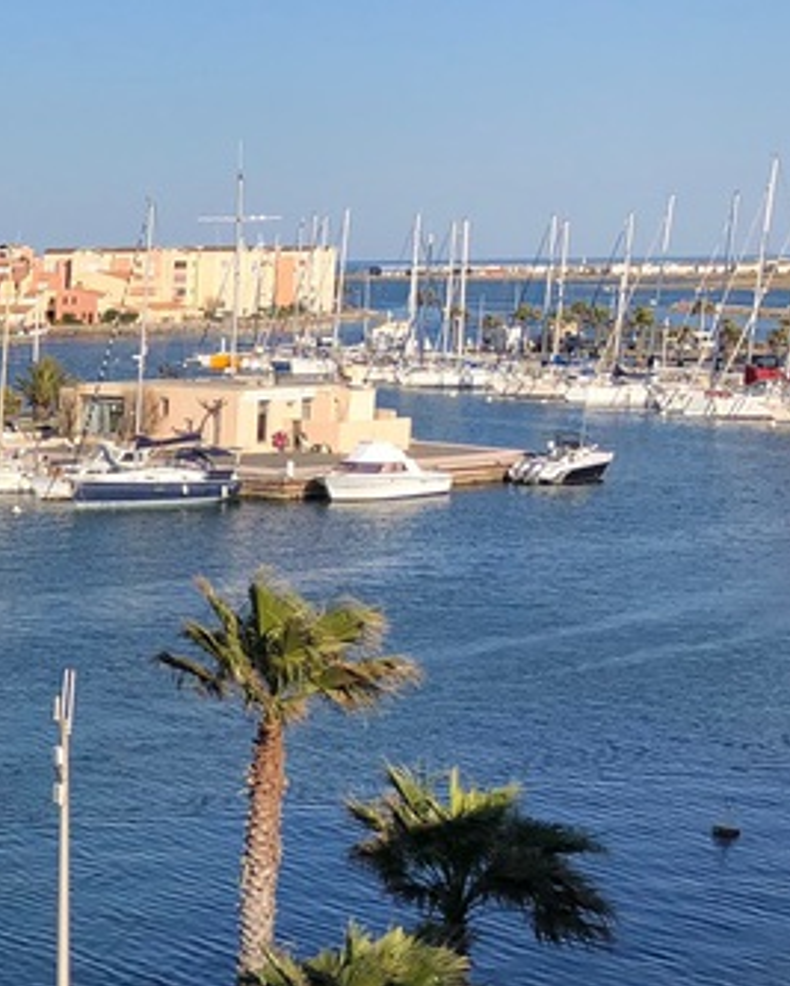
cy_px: 678
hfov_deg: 16.0
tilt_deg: -9.1
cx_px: -618
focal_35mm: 82
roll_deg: +1.0
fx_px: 2393
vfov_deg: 23.1
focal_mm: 3.99
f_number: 1.8
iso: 20
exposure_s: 1/2825
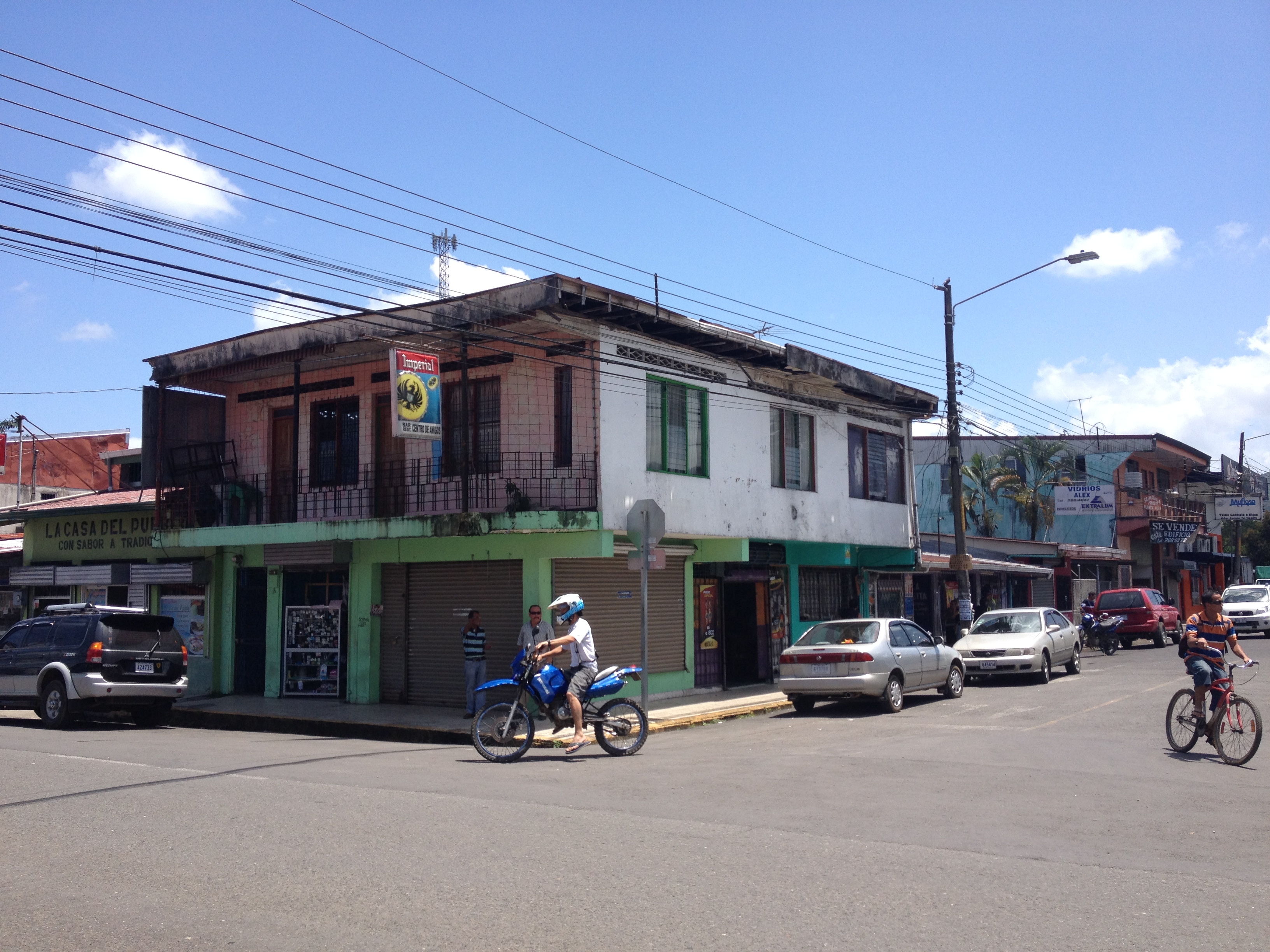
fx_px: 1284
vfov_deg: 40.7
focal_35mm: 35
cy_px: 476
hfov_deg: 52.6
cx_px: 635
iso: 50
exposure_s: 1/1227
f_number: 2.4
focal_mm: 4.28
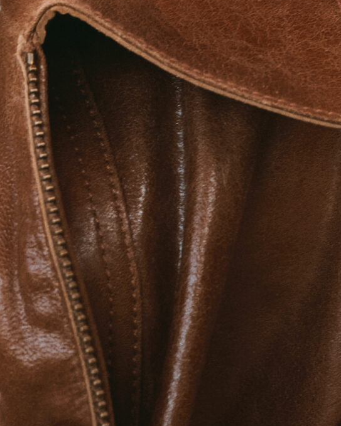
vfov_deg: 10.3
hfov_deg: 8.3
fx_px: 2322
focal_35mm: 184
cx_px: -138
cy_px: -129
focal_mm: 52
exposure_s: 1/400
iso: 1250
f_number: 7.1
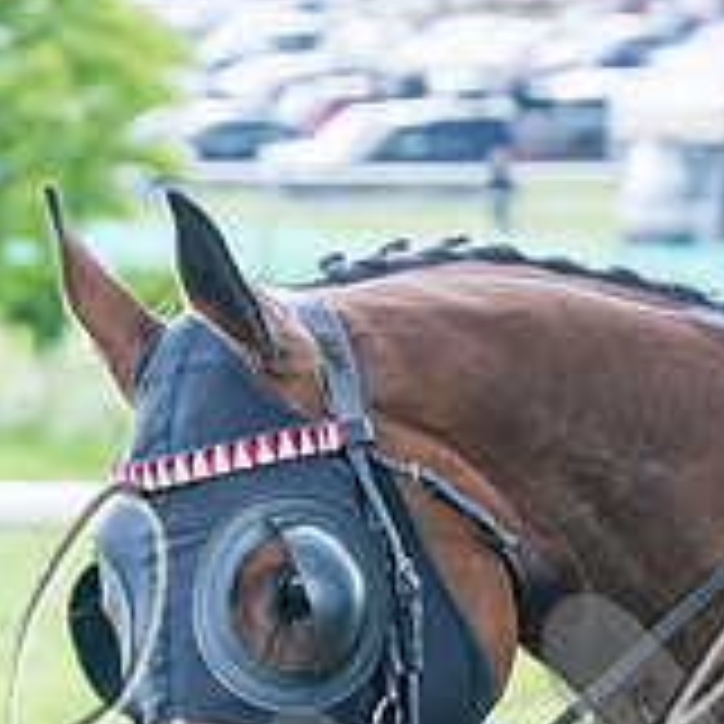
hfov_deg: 4.5
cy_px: 554
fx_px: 9158
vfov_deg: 4.5
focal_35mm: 387
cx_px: 1232
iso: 800
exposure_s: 1/640
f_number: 4
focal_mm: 70
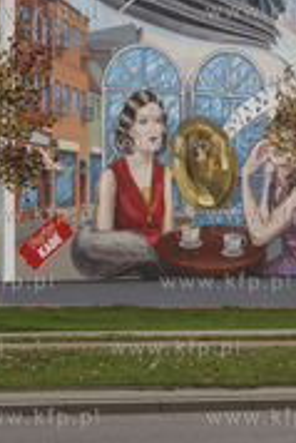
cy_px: 7
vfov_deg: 18.5
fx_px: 1329
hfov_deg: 12.7
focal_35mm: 108
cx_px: 193
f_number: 4.5
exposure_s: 1/1250
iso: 400
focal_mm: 48
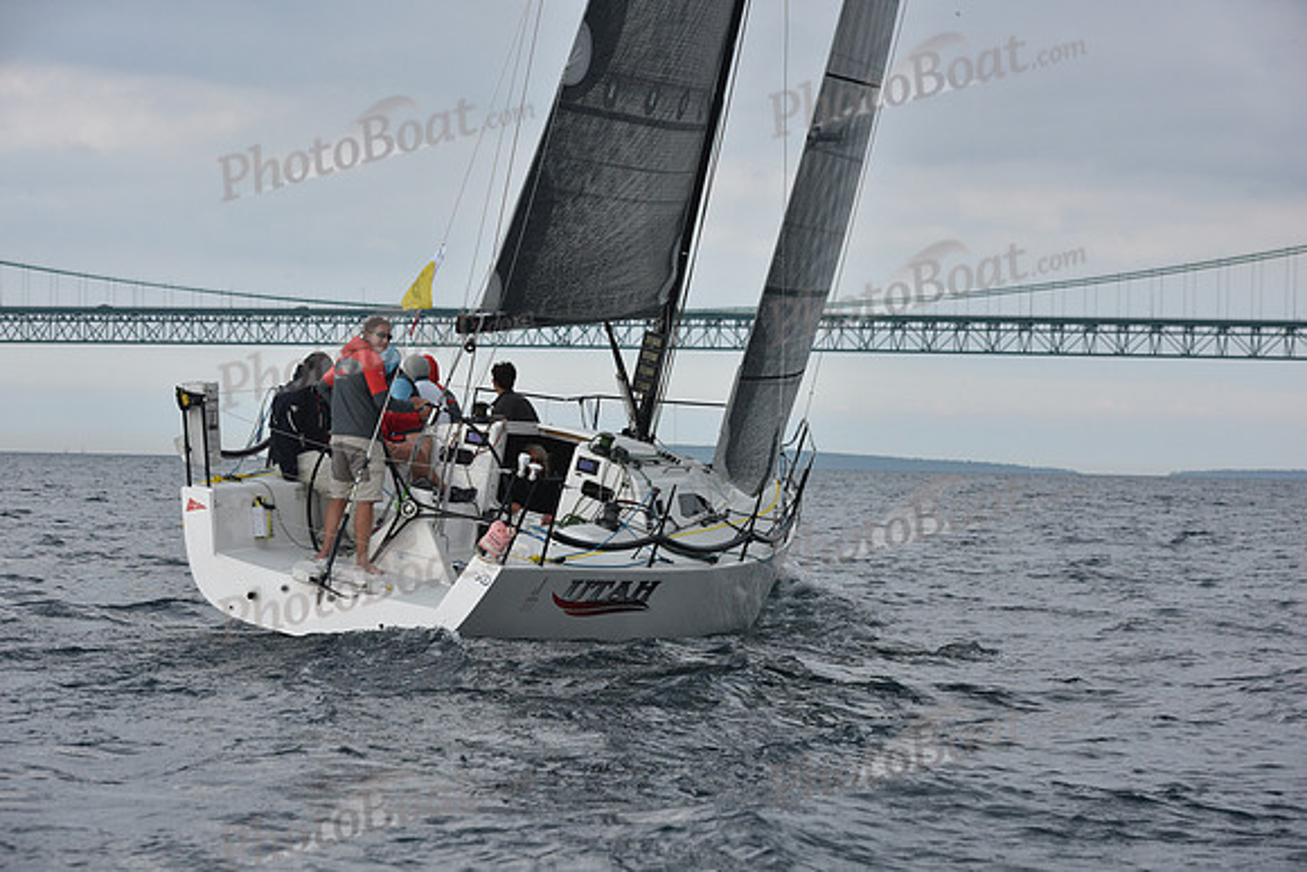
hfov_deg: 17.6
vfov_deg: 11.8
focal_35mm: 116
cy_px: 436
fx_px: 4212
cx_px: 654
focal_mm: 116
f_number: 8
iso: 400
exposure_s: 1/800
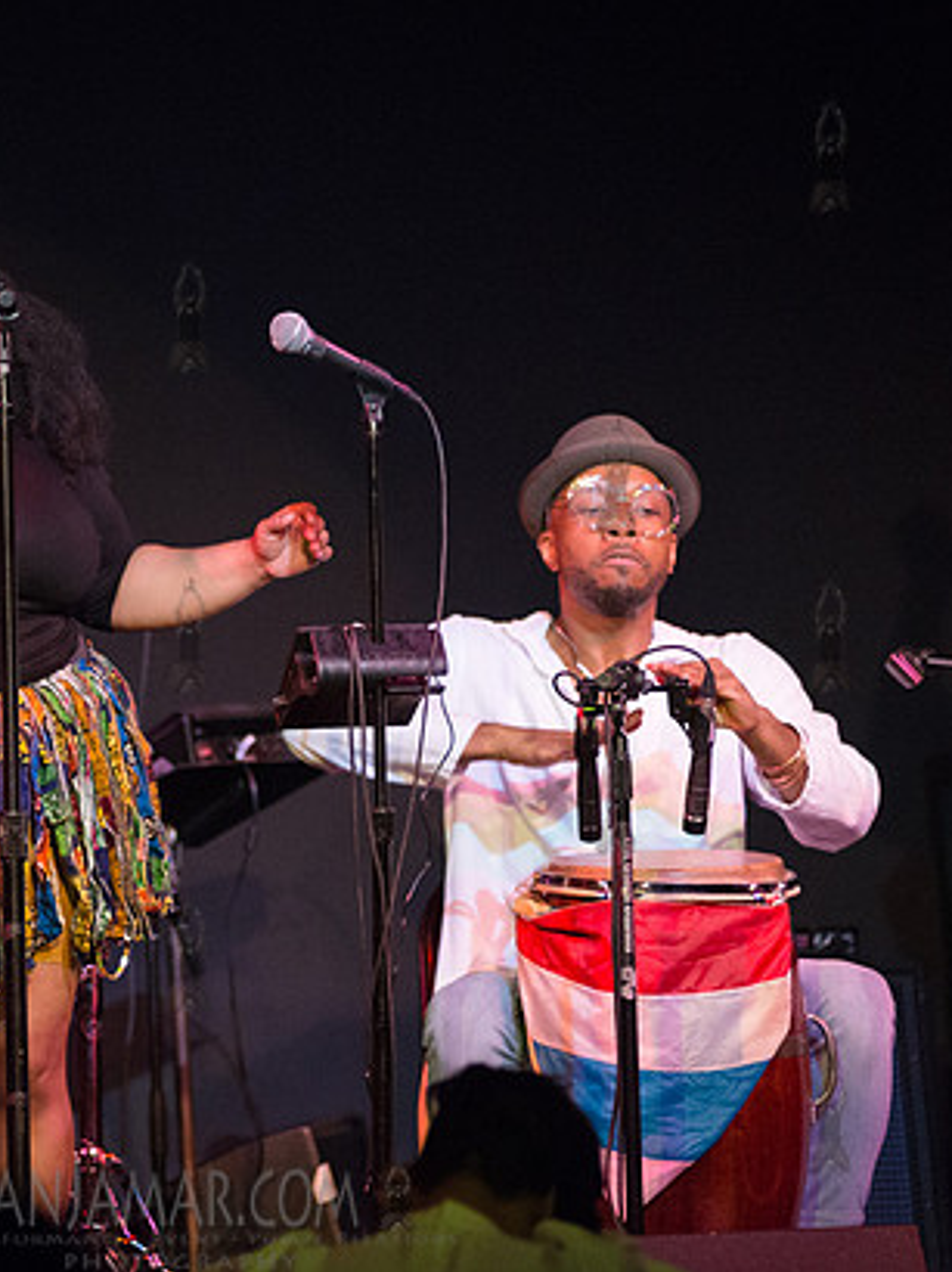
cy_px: 610
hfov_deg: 5.8
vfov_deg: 7.7
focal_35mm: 256
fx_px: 9397
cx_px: 90
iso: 4000
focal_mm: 155
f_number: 2.8
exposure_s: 1/320
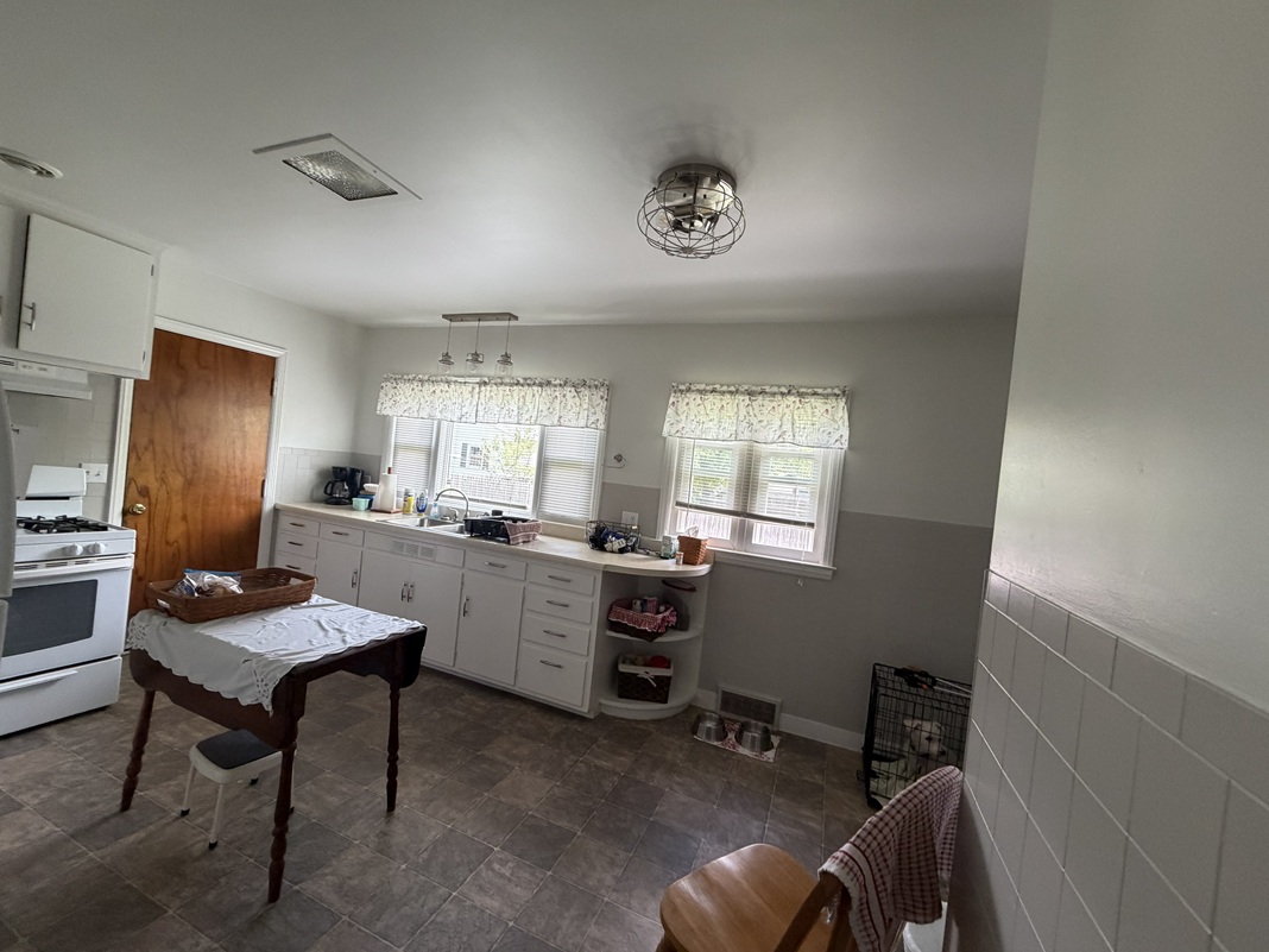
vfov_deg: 85.7
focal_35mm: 14
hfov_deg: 102.1
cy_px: 476
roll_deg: -5.3
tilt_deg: -0.9
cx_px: 634
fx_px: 513
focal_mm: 2.22
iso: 320
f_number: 2.2
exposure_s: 1/121
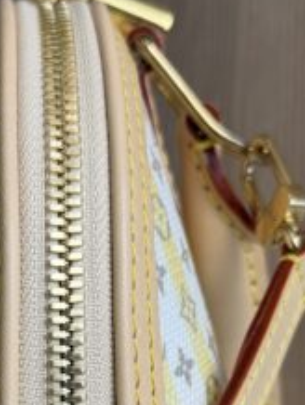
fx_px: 1032
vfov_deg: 21.3
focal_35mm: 88
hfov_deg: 16.6
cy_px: 422
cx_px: 43
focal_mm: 6.76
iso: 50
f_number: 1.78
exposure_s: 1/124
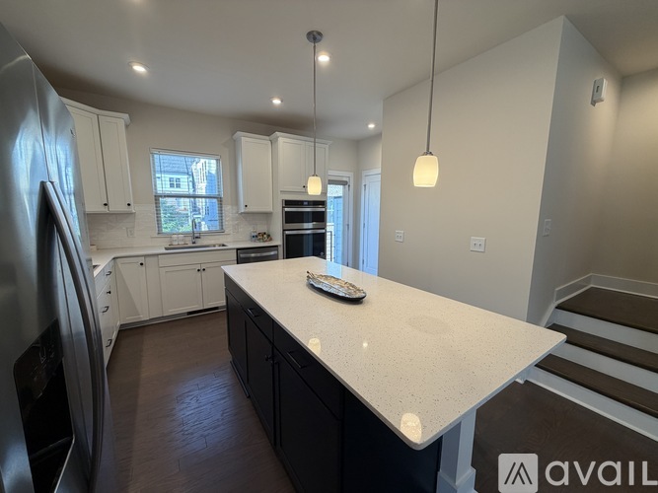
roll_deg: -0.2
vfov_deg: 85.7
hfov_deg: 102.1
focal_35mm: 14
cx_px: 329
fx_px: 266
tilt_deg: -8.4
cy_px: 246
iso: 125
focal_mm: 2.22
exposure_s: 1/120
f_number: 2.2
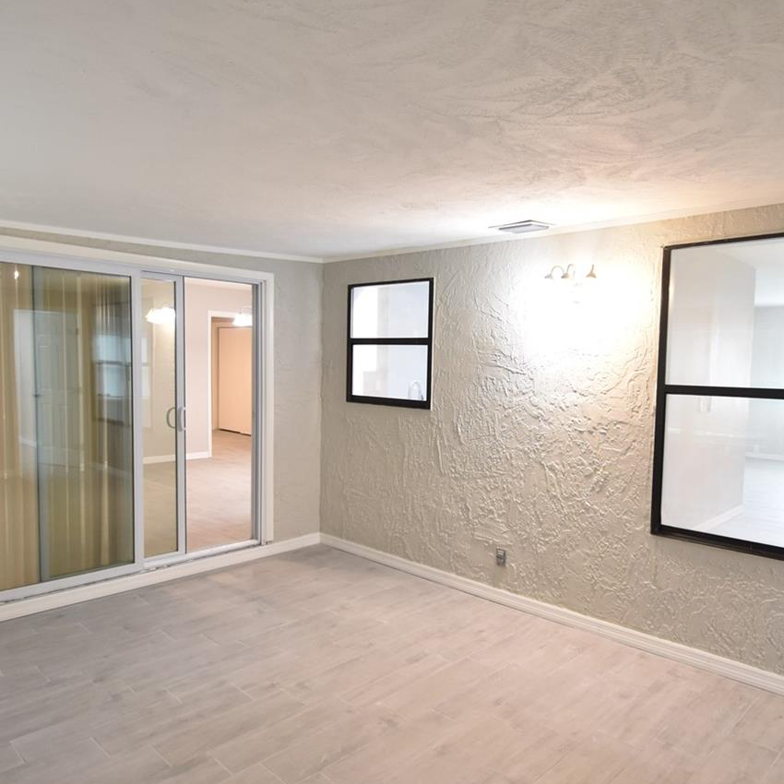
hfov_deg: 64.6
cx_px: 457
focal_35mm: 24
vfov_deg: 65.0
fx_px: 615
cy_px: 401
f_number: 3.5
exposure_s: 1/20
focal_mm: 10
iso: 800
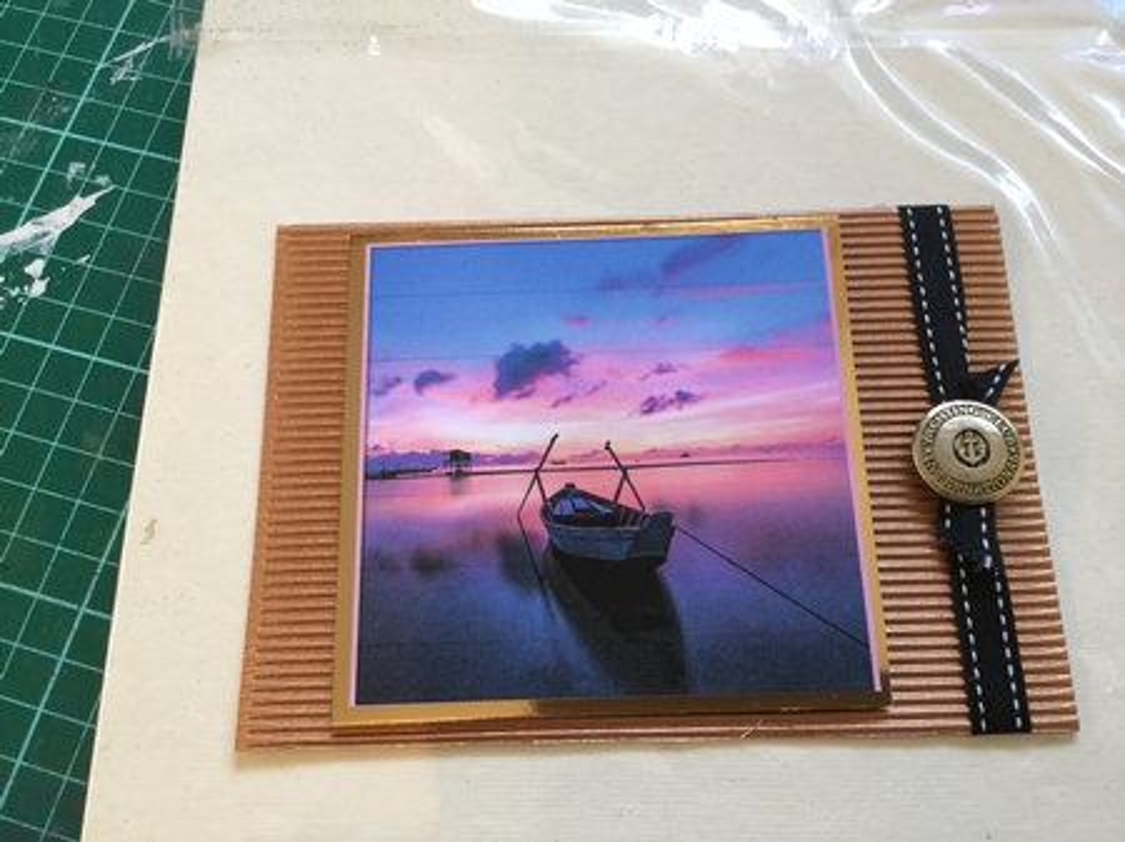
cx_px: 562
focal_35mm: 31
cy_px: 421
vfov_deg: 45.4
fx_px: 1007
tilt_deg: -71.6
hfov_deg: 58.4
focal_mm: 3.3
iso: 64
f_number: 2.4
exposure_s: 1/33
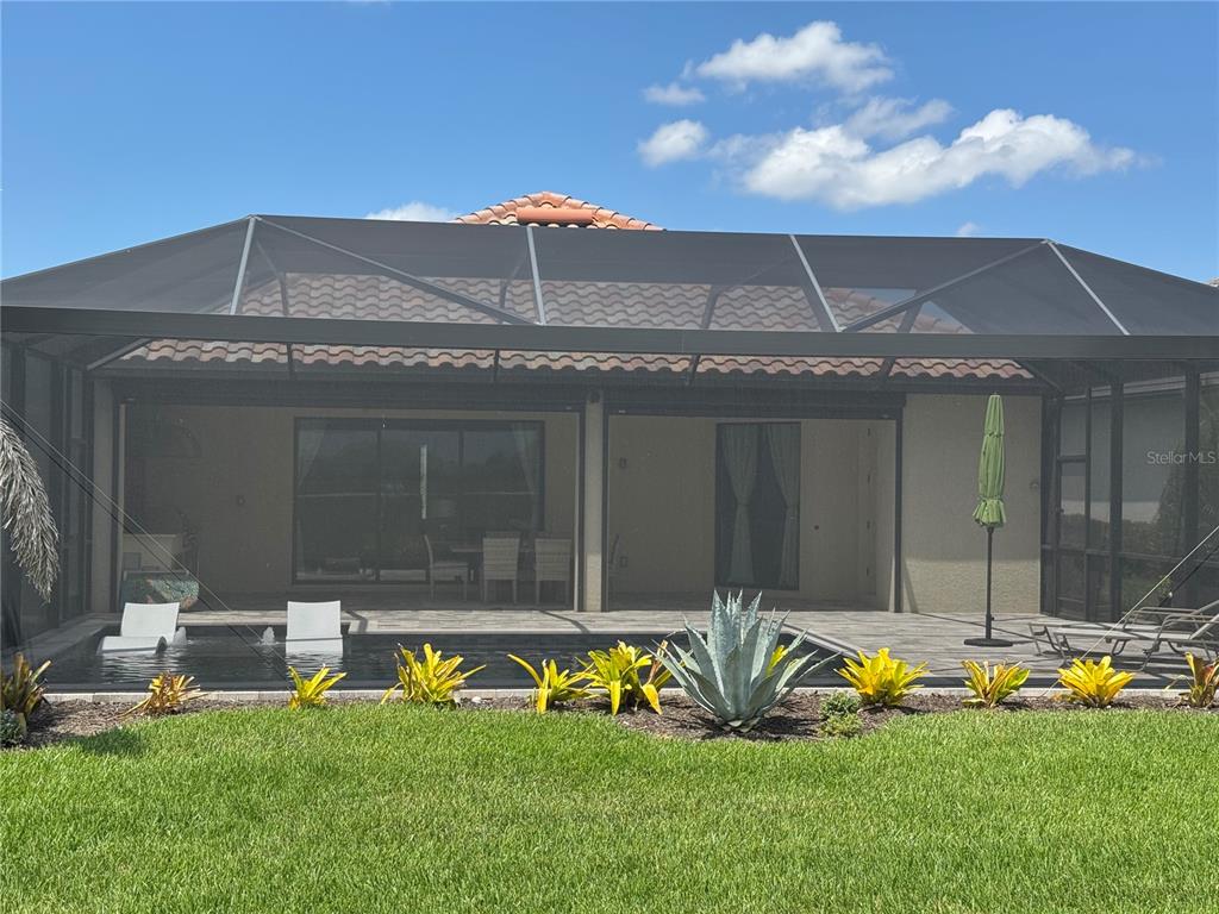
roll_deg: -0.7
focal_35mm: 48
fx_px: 1690
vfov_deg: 30.3
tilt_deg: -0.8
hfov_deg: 39.7
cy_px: 457
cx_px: 610
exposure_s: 1/2717
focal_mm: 6.76
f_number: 1.78
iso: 64
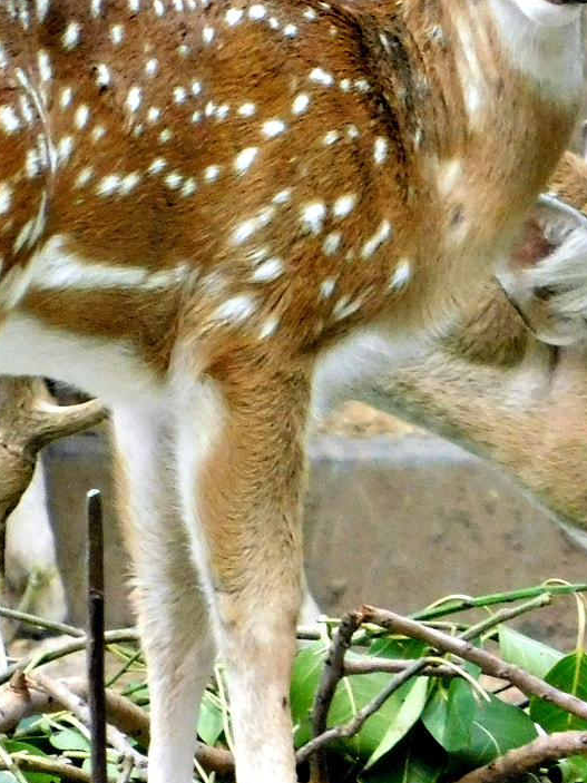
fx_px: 47043
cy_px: 310
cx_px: 380
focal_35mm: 2080
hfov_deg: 0.7
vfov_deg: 1.0
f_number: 6.5
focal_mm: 160
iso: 720
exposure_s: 1/160
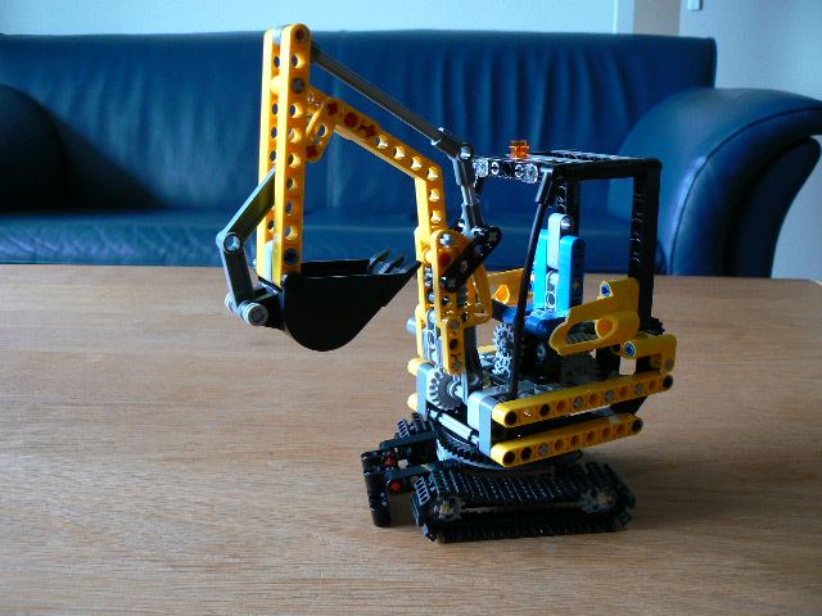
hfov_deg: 51.4
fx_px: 855
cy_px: 308
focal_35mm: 36
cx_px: 411
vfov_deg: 39.7
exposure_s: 1/2.5
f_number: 2.8
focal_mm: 6
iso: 80
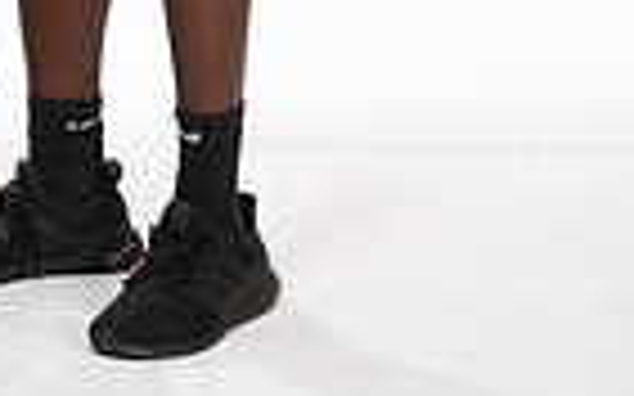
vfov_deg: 6.8
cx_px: -36
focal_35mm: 182
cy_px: -544
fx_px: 3143
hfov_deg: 11.4
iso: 800
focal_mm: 56
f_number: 7.1
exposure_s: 1/320
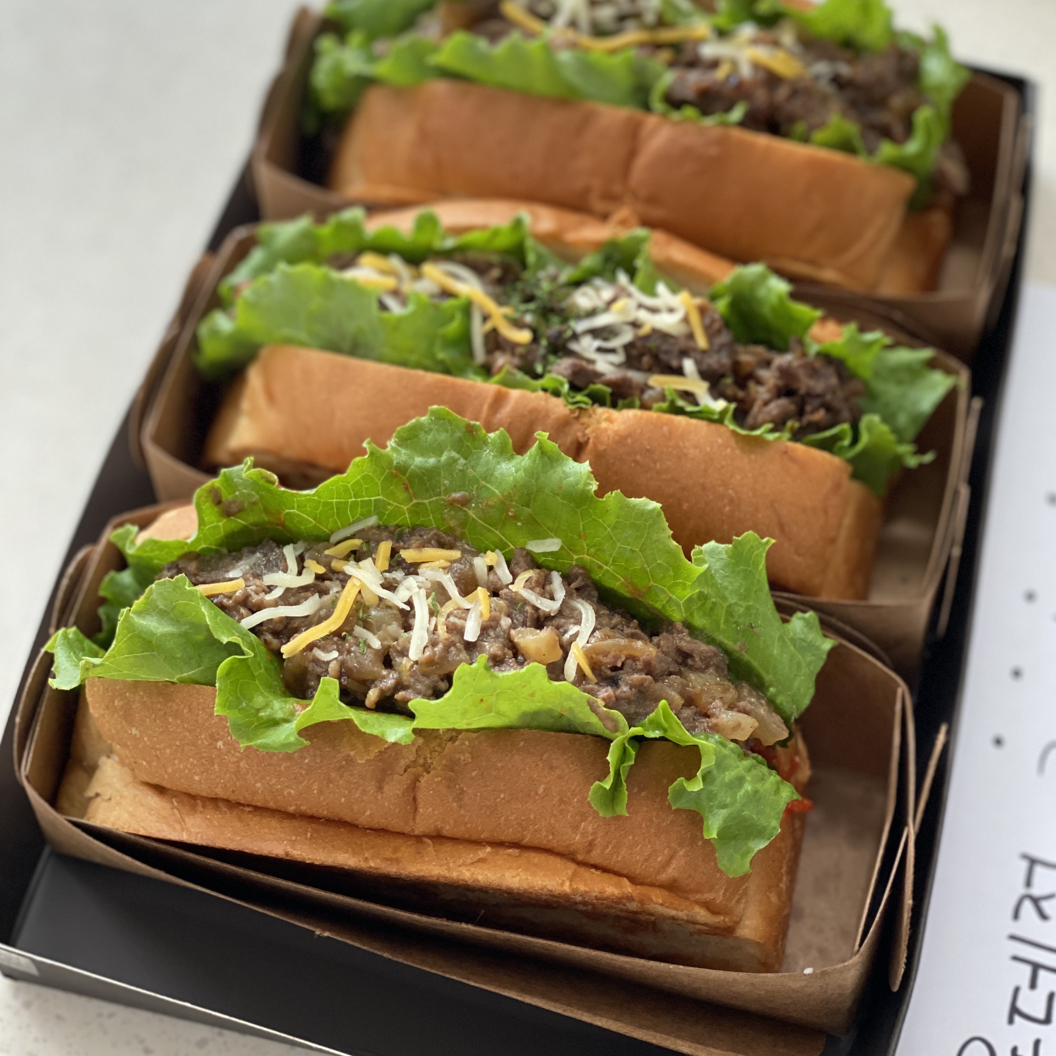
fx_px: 2140
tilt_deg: -58.6
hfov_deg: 27.7
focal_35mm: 62
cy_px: 503
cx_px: 532
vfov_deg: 27.7
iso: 125
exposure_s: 1/60
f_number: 2
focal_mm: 6
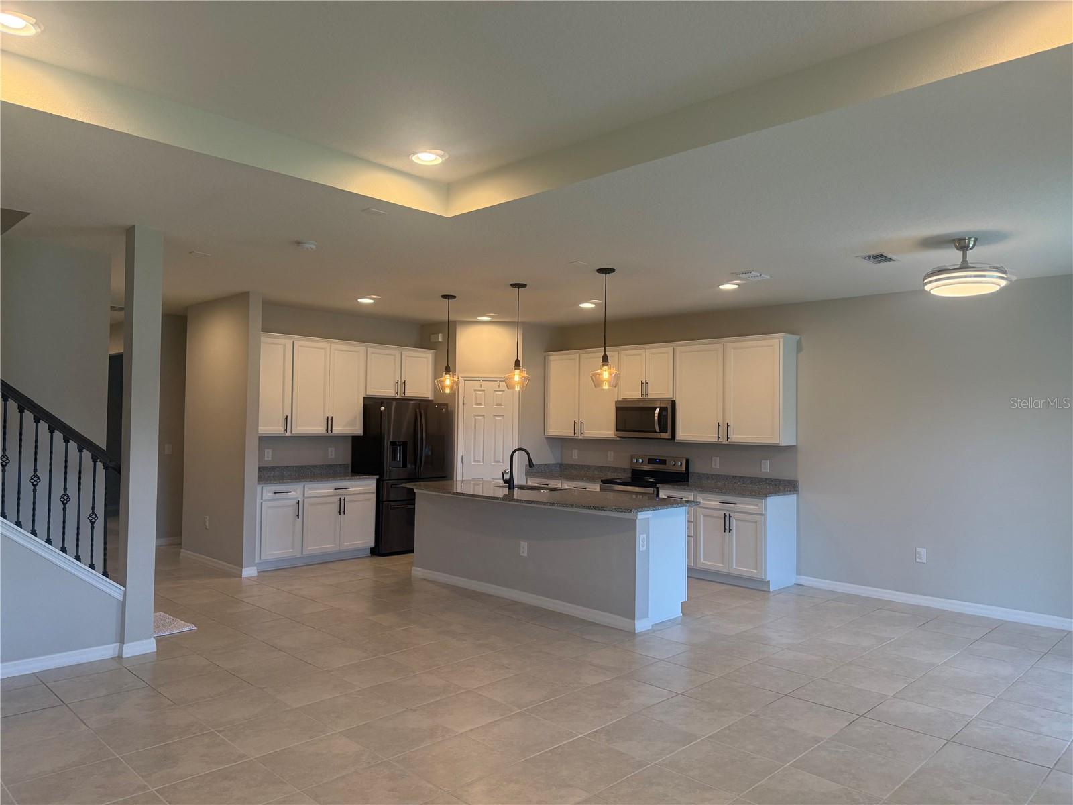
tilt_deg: +1.8
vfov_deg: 56.8
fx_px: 744
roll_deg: -0.8
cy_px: 402
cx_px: 536
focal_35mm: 24
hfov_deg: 71.6
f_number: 1.78
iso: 200
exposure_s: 1/120
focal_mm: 6.76
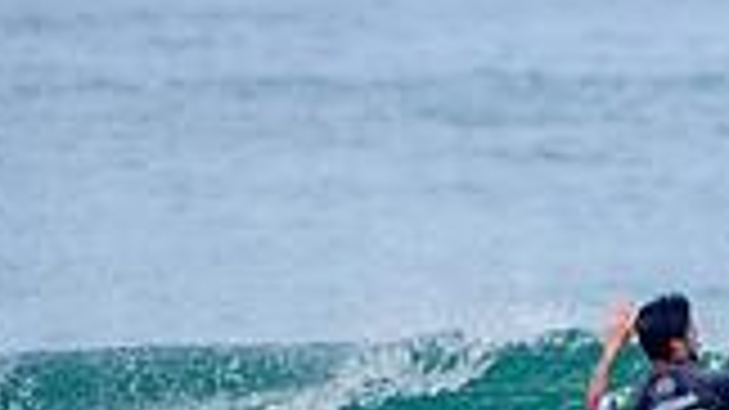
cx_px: 698
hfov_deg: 1.2
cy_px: 489
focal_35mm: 1877
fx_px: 36271
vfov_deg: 0.6
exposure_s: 1/2000
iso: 250
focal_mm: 500
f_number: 5.6
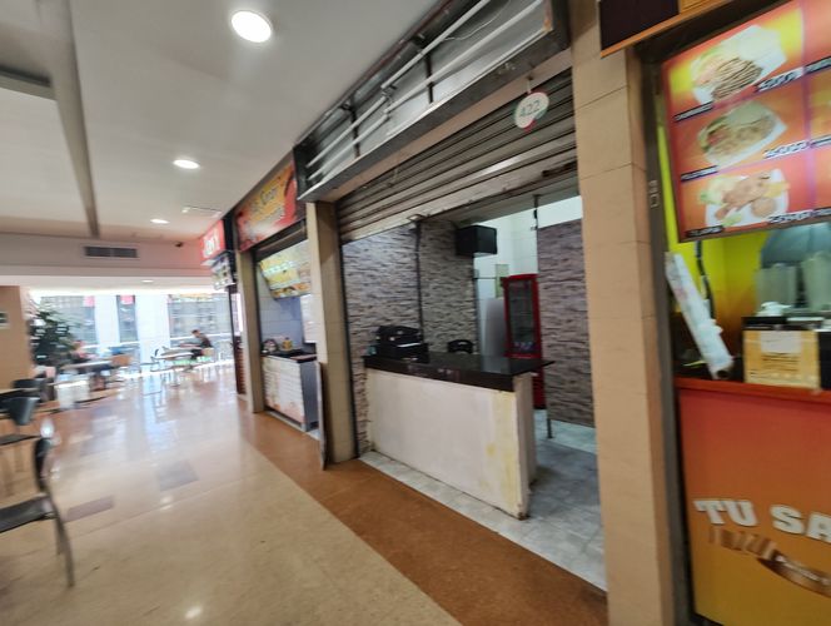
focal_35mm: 14
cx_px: 416
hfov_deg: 102.0
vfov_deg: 85.8
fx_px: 337
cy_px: 313
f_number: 2.2
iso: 189
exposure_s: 1/30
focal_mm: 2.16
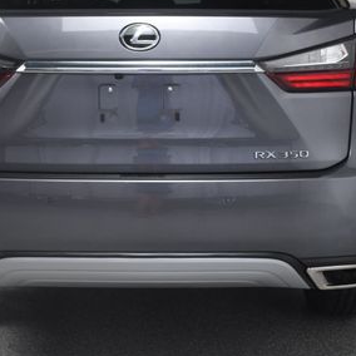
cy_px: 115
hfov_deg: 25.0
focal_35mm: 69
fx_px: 803
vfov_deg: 24.9
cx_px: 158
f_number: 9
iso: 100
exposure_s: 1/160
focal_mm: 24
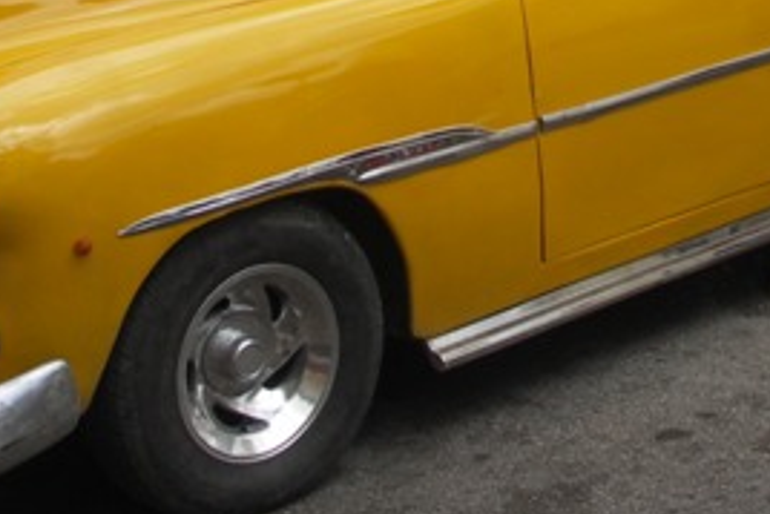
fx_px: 2654
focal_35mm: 124
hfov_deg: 16.4
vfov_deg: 10.7
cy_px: -212
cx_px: 575
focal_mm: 10.5
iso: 50
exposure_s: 1/200
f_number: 5.6
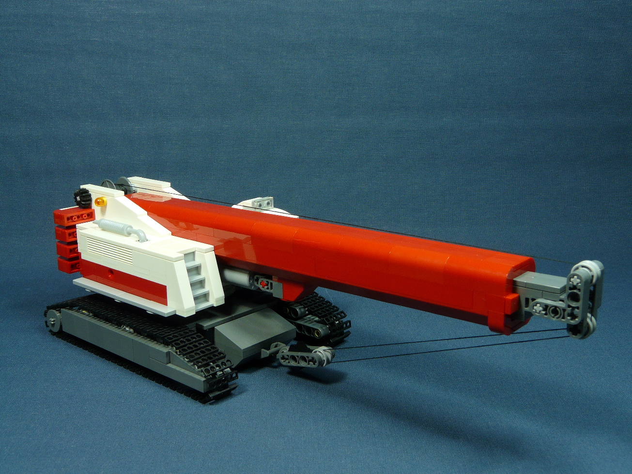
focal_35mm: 42
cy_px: 237
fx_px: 767
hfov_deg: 44.8
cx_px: 316
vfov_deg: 34.4
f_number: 5
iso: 100
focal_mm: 6.8
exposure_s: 1/6
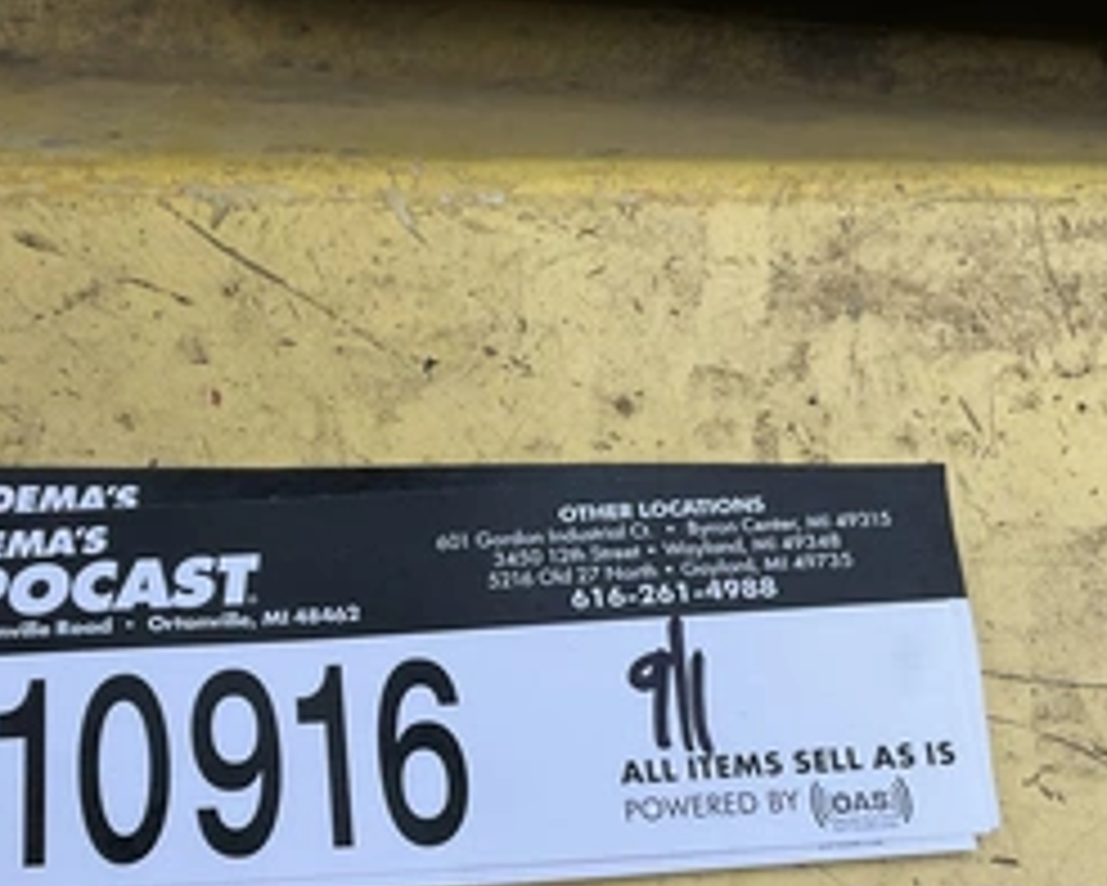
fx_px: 1508
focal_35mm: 46
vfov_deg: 32.2
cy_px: 661
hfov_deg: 40.0
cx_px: 405
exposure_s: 1/122
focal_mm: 3
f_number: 1.8
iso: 20
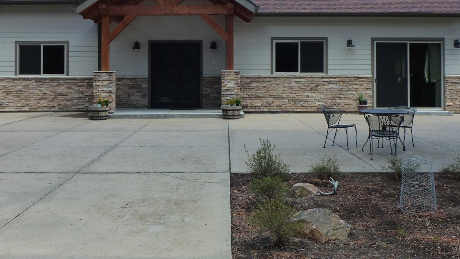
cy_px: 68
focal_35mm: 43
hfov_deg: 47.4
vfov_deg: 27.4
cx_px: 238
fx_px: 524
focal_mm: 5.9
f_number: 4
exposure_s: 1/320
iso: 160
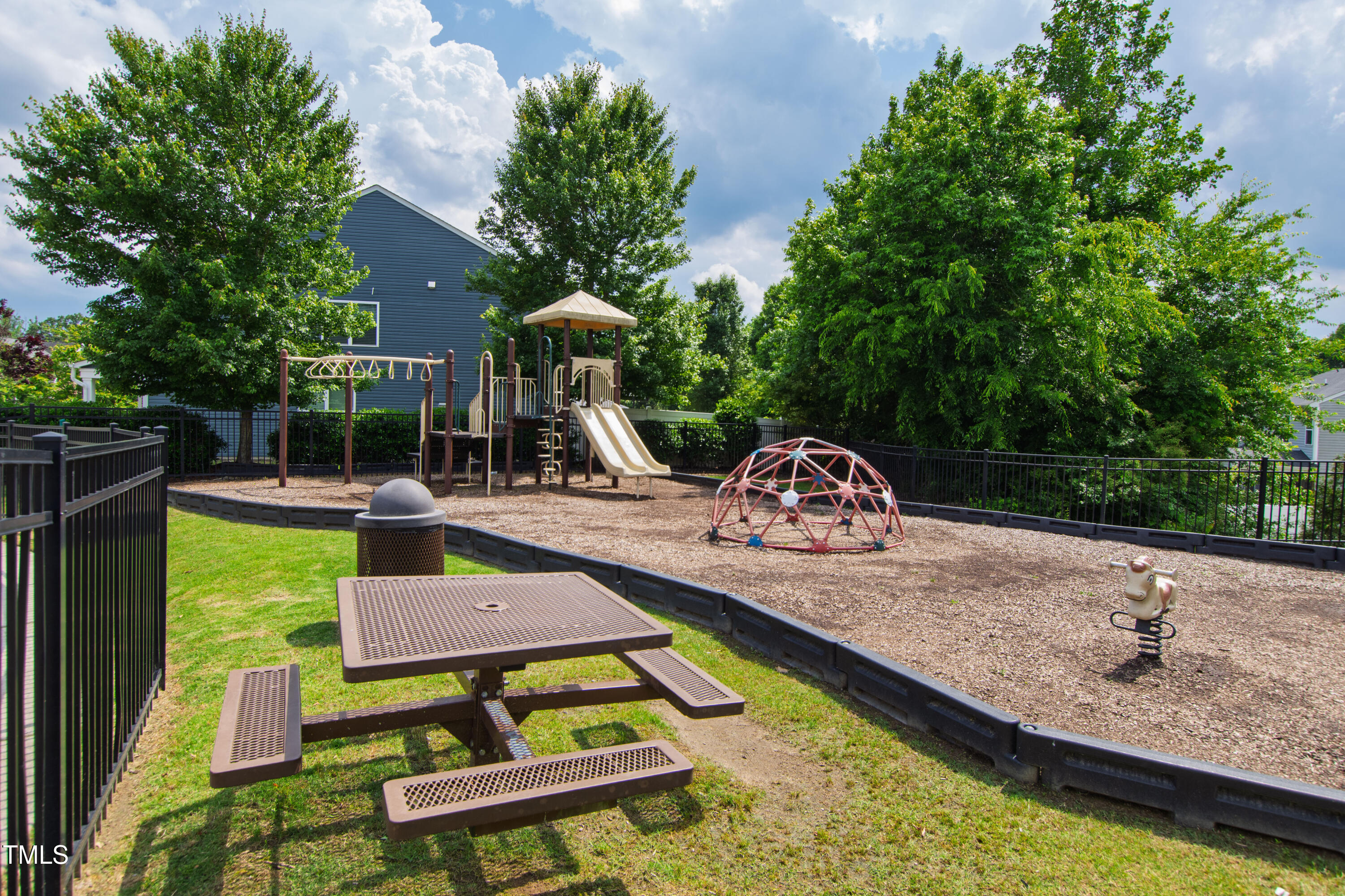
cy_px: 448
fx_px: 728
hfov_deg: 85.4
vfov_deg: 63.2
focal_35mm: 20
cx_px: 672
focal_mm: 13
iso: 100
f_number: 8
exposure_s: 1/125
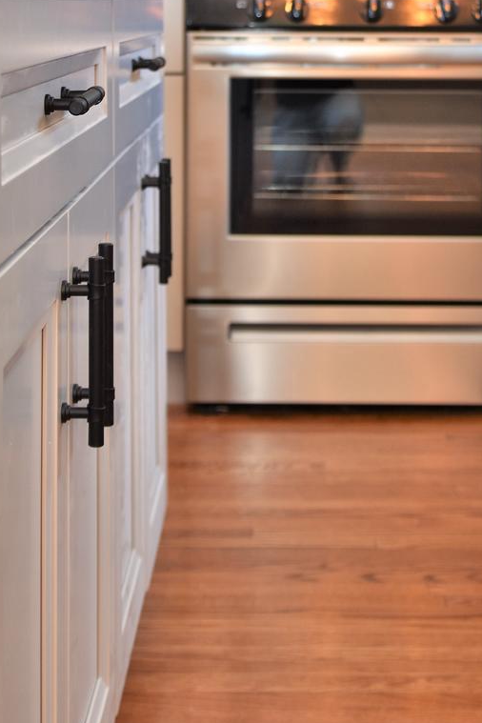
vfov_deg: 23.4
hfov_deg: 16.1
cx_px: 262
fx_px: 1707
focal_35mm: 85
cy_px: 94
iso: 360
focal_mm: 28
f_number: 4
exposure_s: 1/60
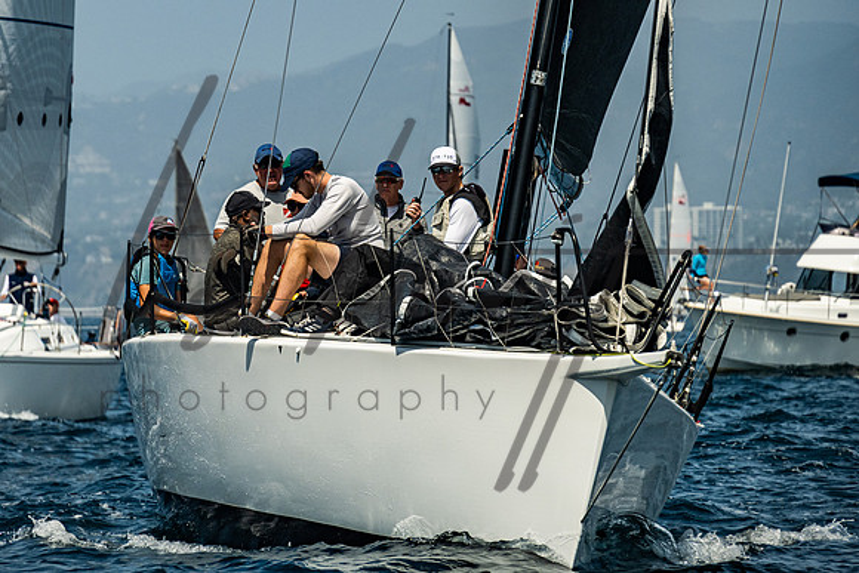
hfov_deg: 7.1
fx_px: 6965
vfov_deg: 4.7
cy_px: 165
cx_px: 305
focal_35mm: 292
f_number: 6.3
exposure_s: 1/2000
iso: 320
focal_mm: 200
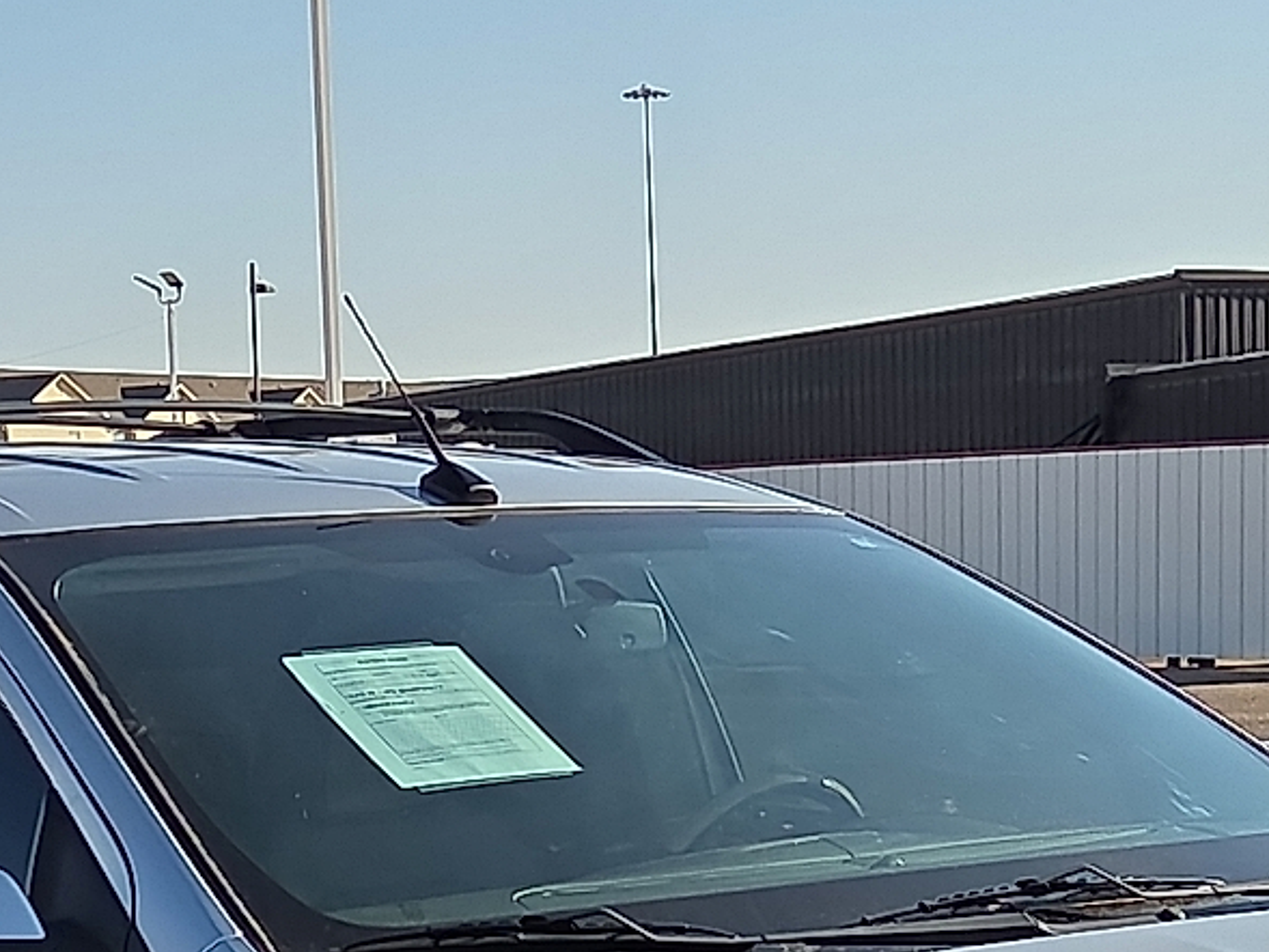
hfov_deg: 17.3
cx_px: 592
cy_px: 1245
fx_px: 4180
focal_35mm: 114
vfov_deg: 12.6
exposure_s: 1/1667
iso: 25
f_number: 1.8
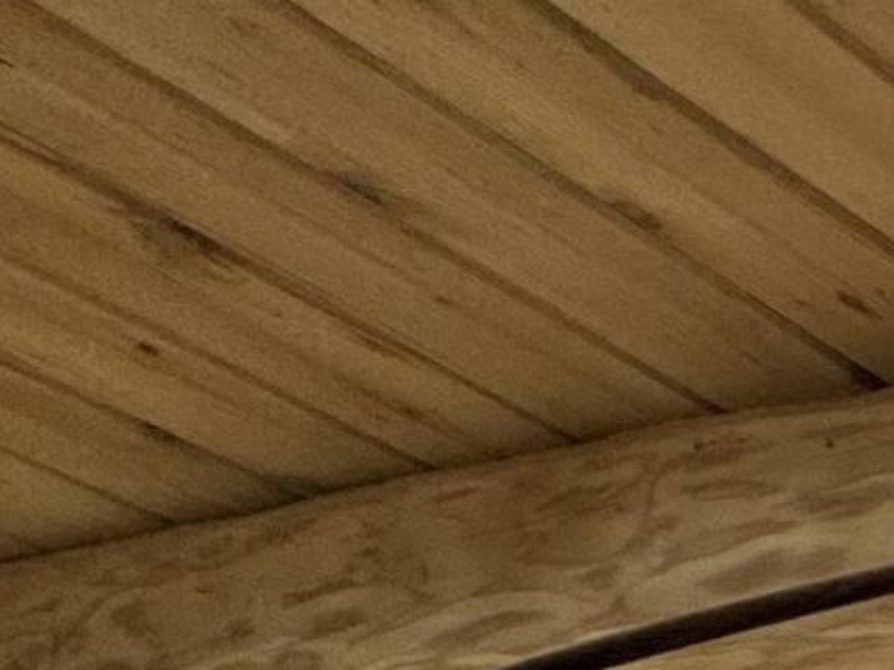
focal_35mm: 84
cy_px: 1407
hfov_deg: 11.7
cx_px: 2659
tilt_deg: +12.3
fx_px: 2169
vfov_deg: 14.2
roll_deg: -0.3
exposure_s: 1/120
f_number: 2.2
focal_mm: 2.22
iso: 50
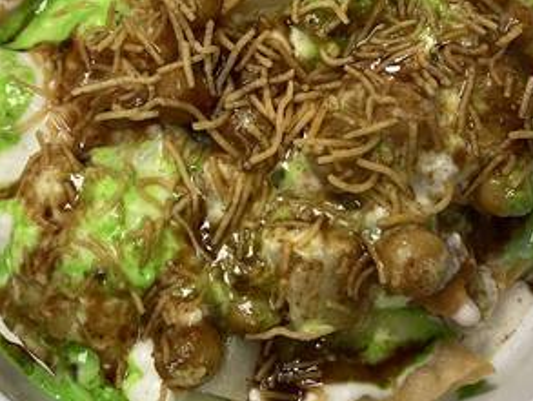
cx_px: 211
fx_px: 955
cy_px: 106
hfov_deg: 31.1
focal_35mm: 62
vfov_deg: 23.5
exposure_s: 1/60
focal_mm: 3.3
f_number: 2.4
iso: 64
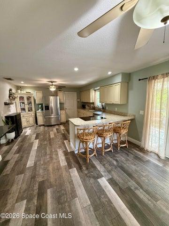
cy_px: 113
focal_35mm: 14
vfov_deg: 102.1
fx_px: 91
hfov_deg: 85.7
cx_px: 84
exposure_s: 1/60
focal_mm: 2.22
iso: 400
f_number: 2.2
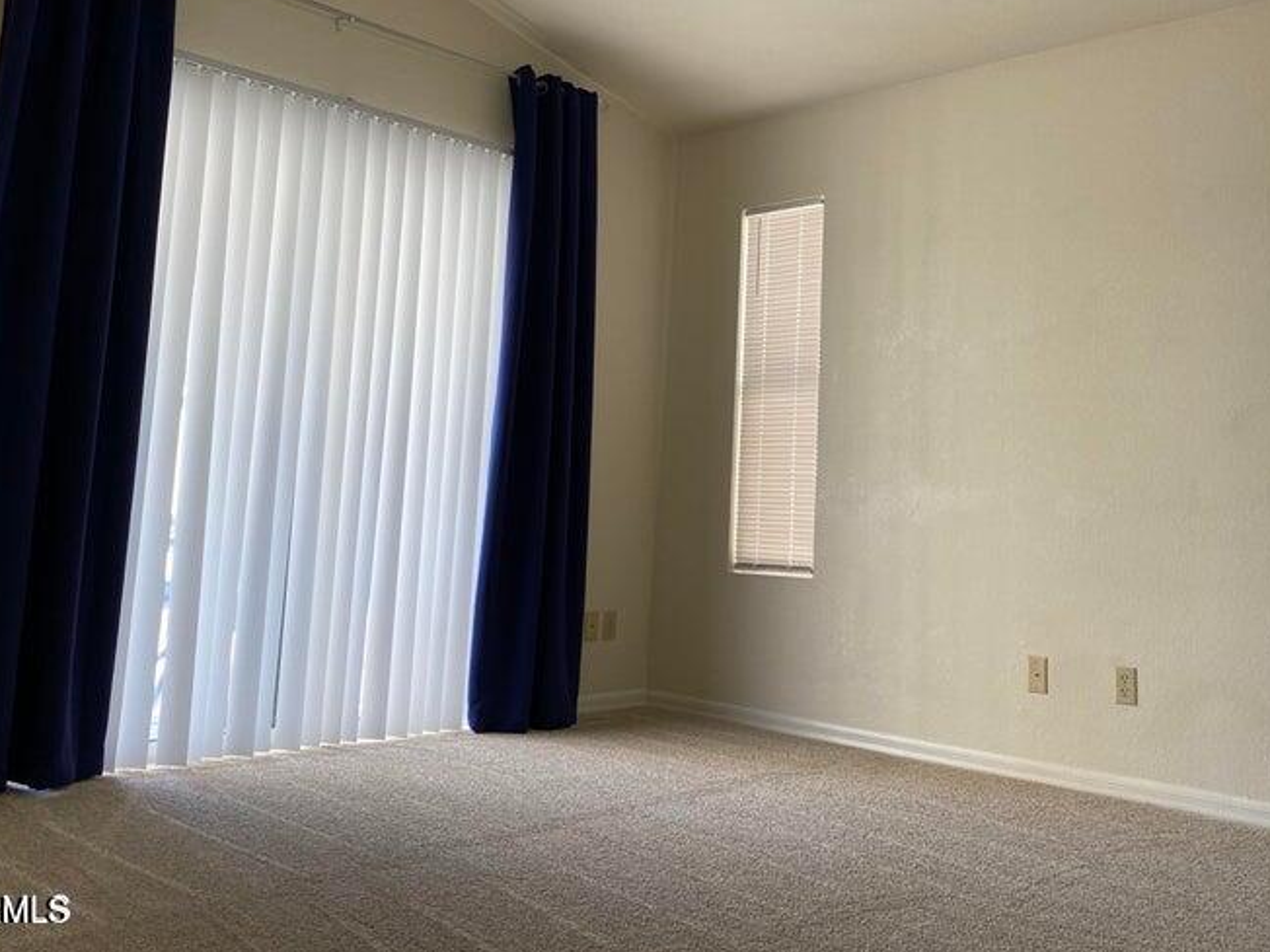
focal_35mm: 34
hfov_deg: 53.9
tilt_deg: +7.1
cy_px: 343
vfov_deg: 41.4
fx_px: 1247
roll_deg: -2.2
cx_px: 692
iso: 64
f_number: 1.8
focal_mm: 4.25
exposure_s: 1/120
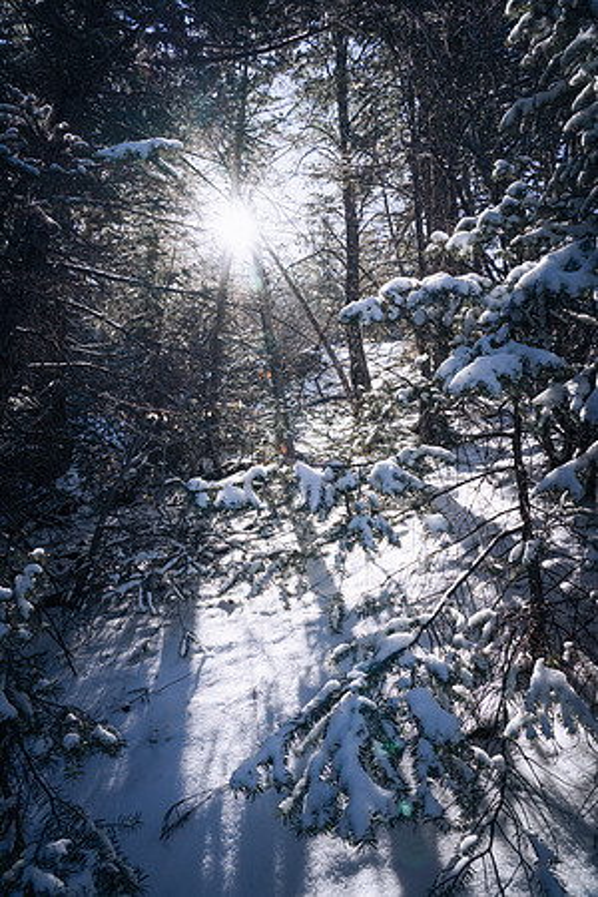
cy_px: 448
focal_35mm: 24
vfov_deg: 73.7
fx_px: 598
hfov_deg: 53.1
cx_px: 299
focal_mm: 24
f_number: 10
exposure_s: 1/250
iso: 200
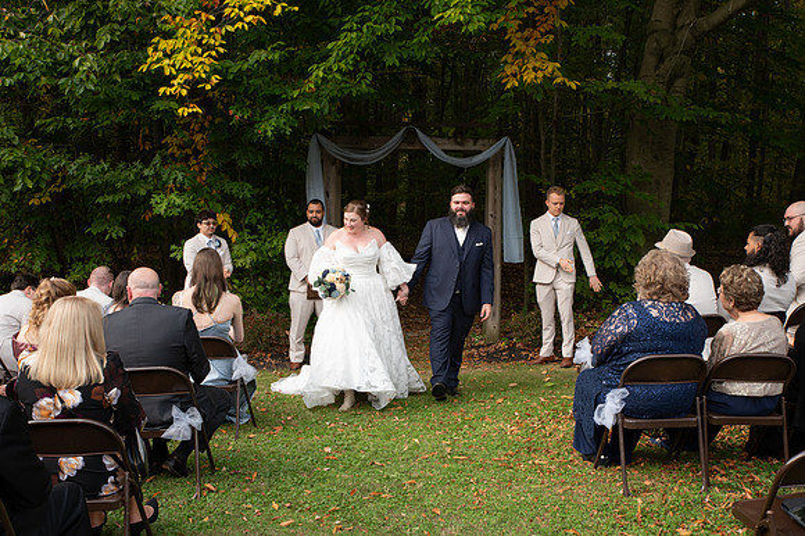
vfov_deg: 34.7
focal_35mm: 38
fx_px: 857
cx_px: 386
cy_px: 272
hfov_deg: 50.3
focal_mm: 36
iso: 400
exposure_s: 1/200
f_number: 6.3
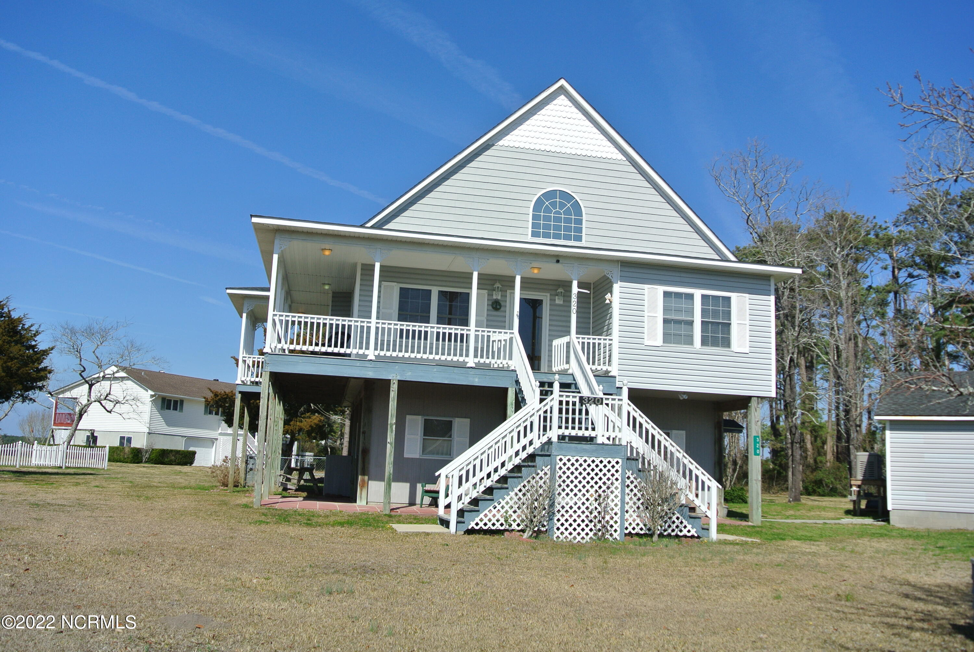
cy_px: 326
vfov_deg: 42.4
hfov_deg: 60.2
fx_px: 840
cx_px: 487
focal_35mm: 31
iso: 100
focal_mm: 11.8
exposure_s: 1/1000
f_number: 5
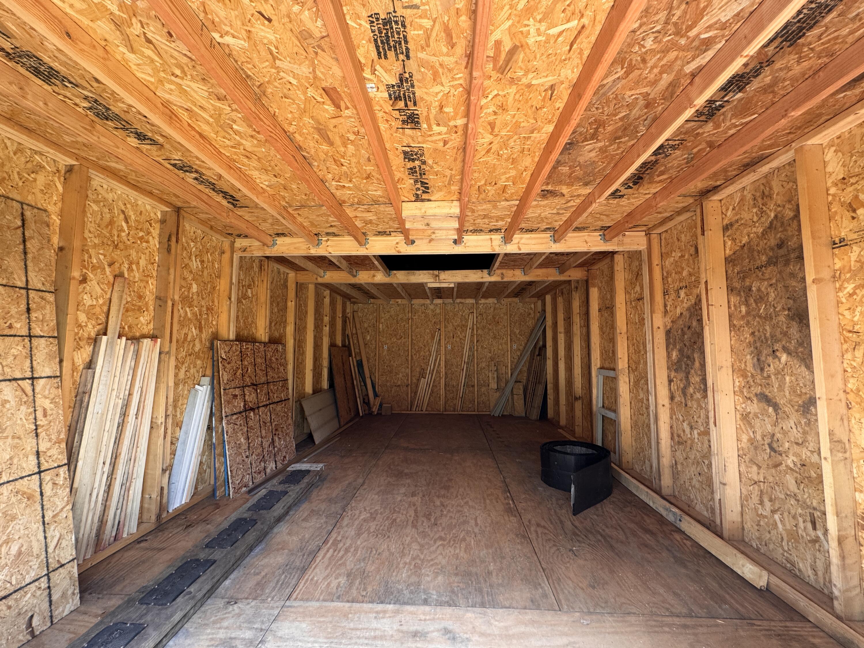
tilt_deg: +4.5
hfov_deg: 102.1
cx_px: 432
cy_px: 324
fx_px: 349
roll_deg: +0.3
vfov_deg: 85.7
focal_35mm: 14
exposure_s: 1/99
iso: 125
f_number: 2.2
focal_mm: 2.22
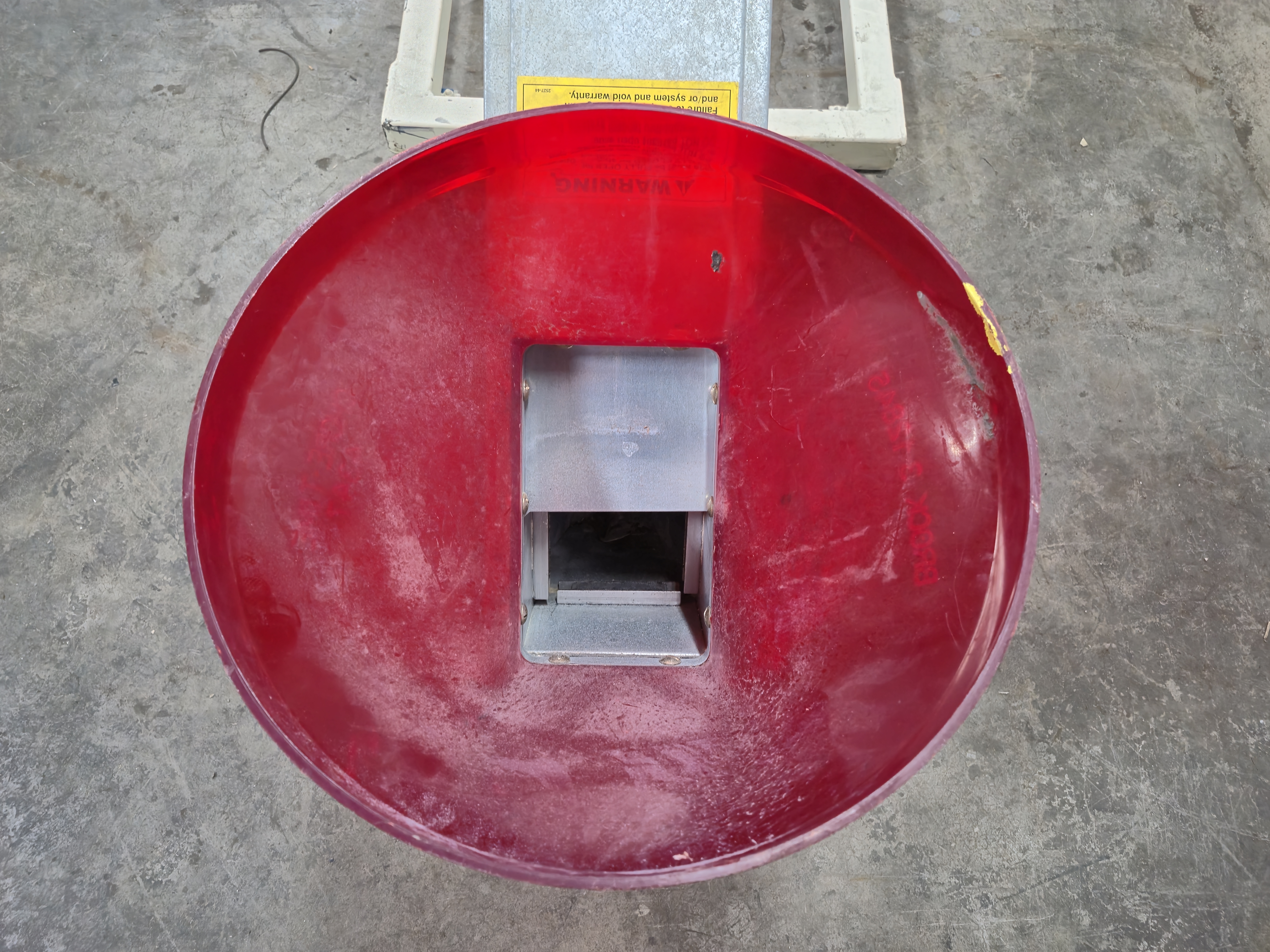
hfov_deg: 73.9
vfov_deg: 58.9
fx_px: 844
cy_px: 476
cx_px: 635
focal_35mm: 23
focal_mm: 5.4
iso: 250
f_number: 1.8
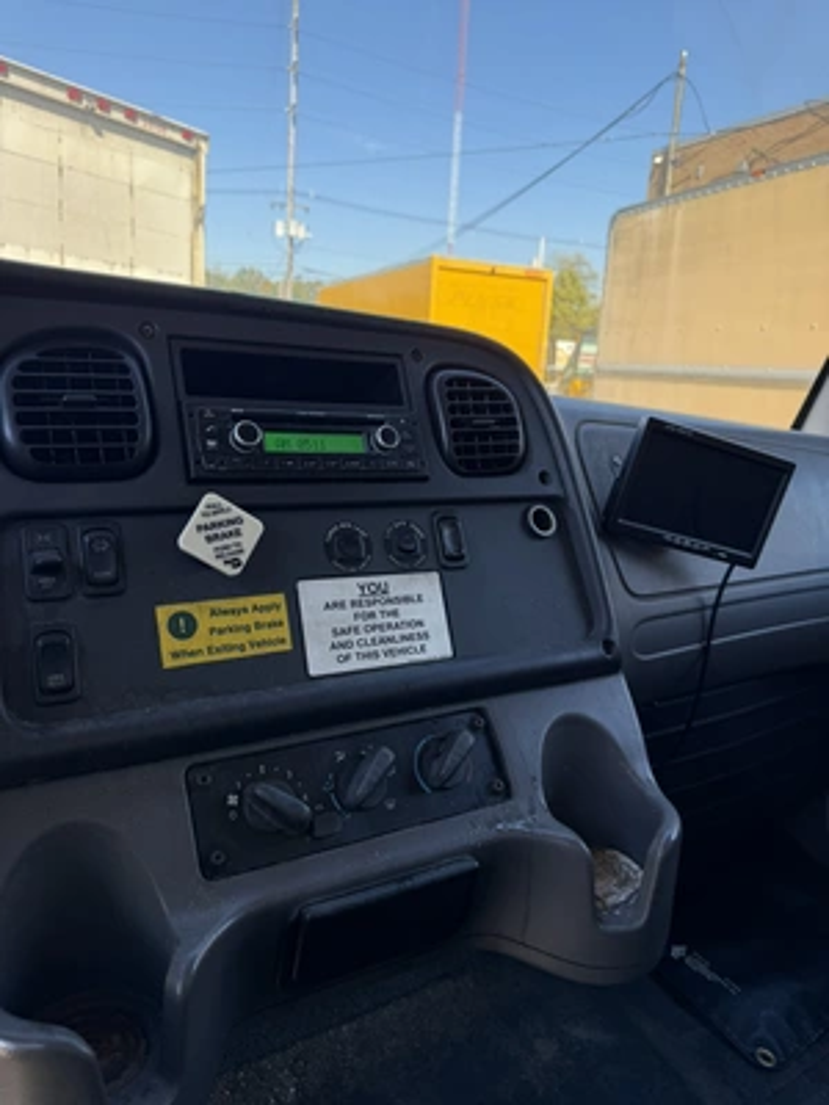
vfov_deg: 71.6
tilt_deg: -13.0
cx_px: 414
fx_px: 766
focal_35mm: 24
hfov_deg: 56.8
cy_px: 552
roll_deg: -2.3
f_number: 1.78
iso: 80
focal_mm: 6.76
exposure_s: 1/521
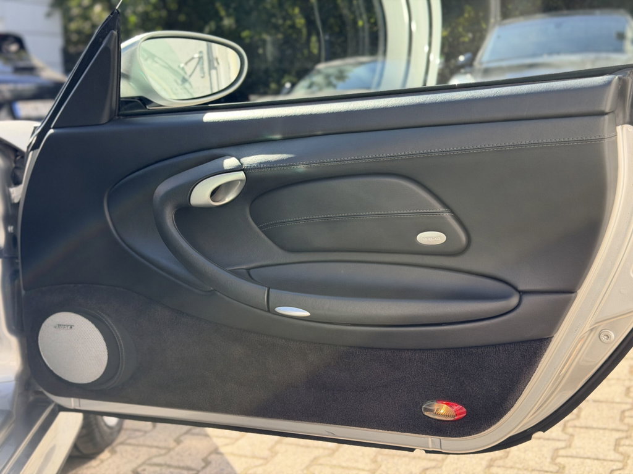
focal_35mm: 48
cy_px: 237
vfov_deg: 30.3
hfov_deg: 39.7
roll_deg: +2.1
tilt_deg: -8.3
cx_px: 316
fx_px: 878
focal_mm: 6.76
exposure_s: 1/740
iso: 80
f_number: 1.78
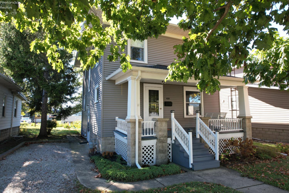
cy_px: 96
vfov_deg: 57.2
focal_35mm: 22
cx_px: 144
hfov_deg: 78.6
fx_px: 177
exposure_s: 1/50
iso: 100
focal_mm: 8.38
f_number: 2.8
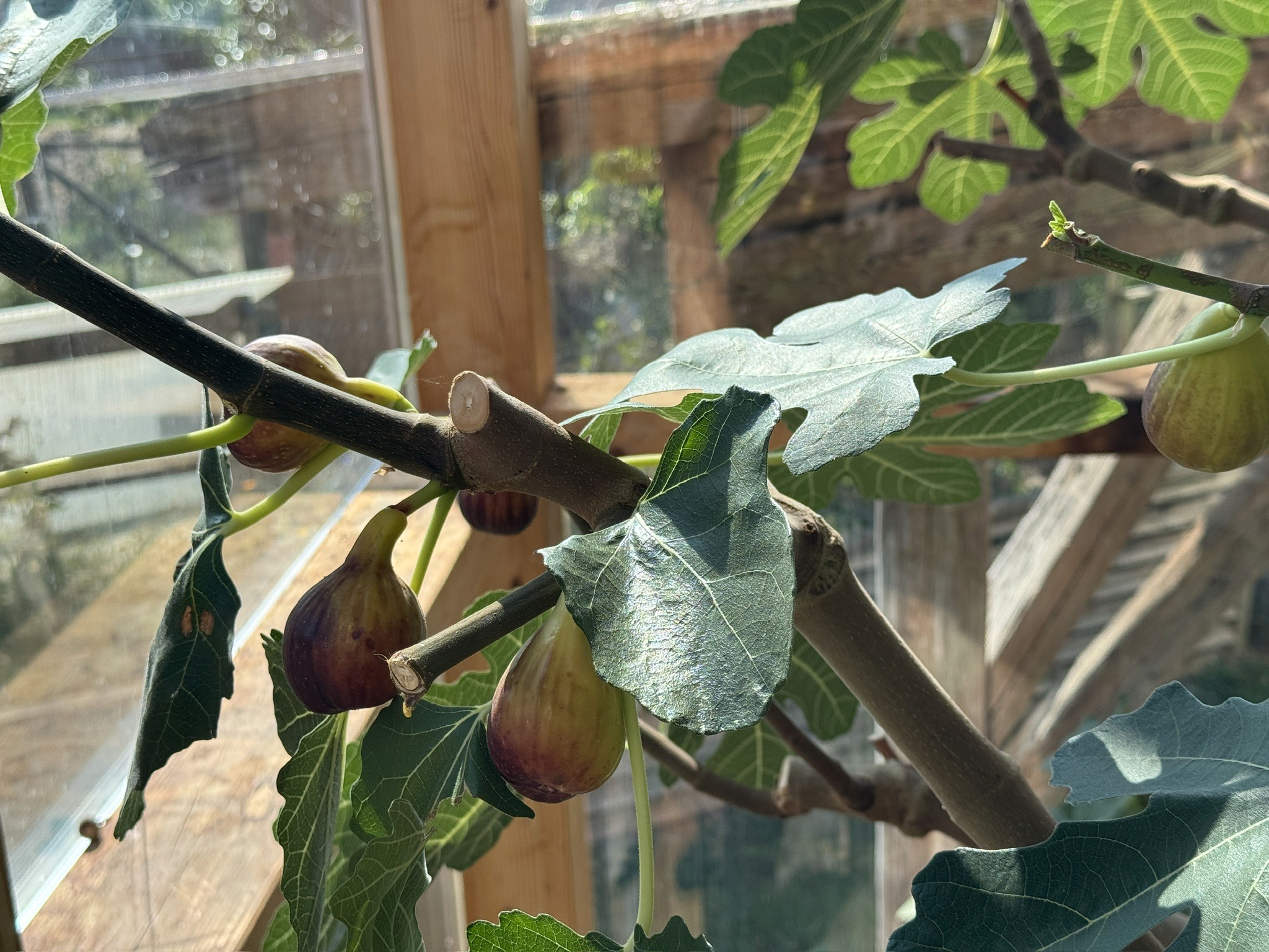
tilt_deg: -17.4
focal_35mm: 48
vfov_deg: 30.3
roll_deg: +3.8
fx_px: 1760
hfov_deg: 39.7
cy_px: 476
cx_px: 634
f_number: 1.78
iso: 64
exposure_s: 1/1263
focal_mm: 6.76
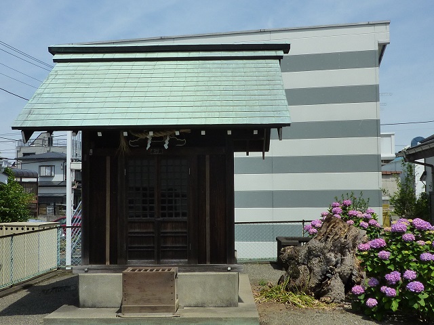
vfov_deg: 32.9
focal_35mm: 44
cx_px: 217
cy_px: 162
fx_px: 552
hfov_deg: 42.9
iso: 125
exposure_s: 1/800
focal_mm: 4.9
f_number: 4.5
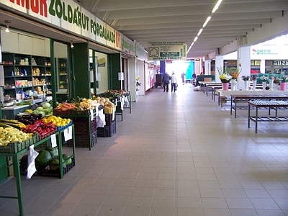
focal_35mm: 34
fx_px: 283
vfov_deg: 41.8
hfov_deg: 54.0
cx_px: 144
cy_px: 108
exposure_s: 1/20
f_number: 2.7
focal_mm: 5.6
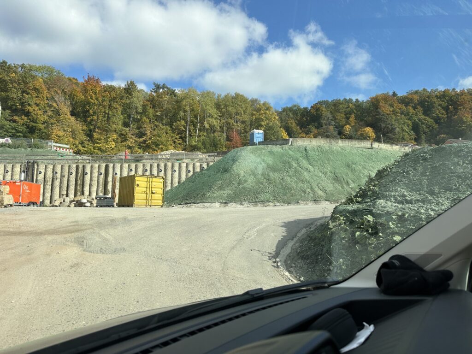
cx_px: 236
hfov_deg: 71.6
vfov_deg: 56.8
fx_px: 327
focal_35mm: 24
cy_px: 177
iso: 80
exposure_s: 1/3356
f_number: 1.78
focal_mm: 6.86
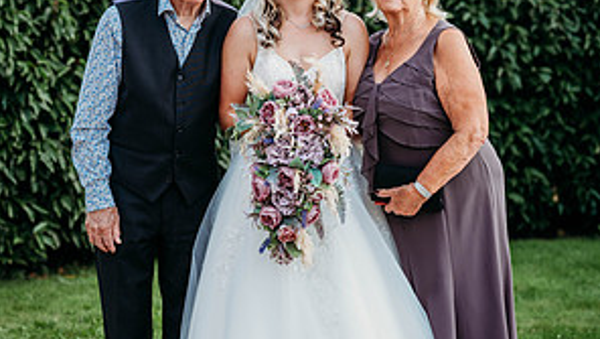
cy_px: 152
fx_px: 2149
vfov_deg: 9.0
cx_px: 301
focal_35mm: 135
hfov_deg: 15.9
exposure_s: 1/1000
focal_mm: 85
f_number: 2.5
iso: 100
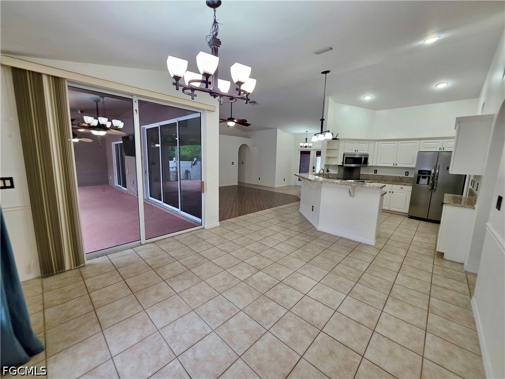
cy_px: 190
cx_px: 252
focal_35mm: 13
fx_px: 190
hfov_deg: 106.2
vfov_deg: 89.9
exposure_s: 1/120
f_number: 1.9
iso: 125
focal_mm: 2.2
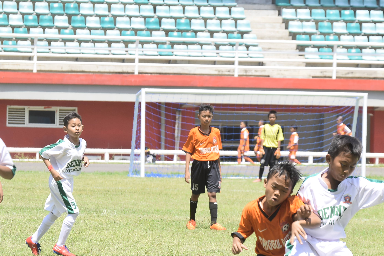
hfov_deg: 6.8
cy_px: 197
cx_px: 252
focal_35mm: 302
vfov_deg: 4.6
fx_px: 3220
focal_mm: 125
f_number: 7.1
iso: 200
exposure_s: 1/400
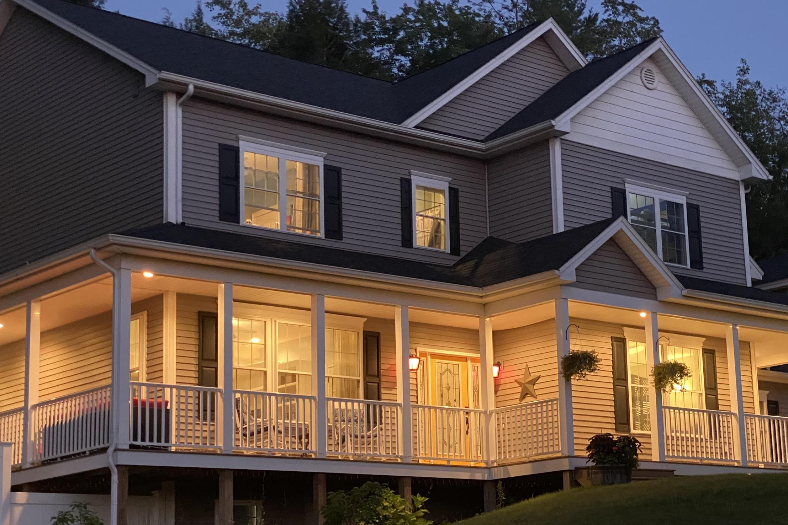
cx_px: 496
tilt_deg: +11.4
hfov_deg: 26.9
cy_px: 287
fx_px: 1642
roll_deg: +1.8
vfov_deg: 18.2
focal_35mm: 75
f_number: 2
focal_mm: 6
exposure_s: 1/24
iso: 1000
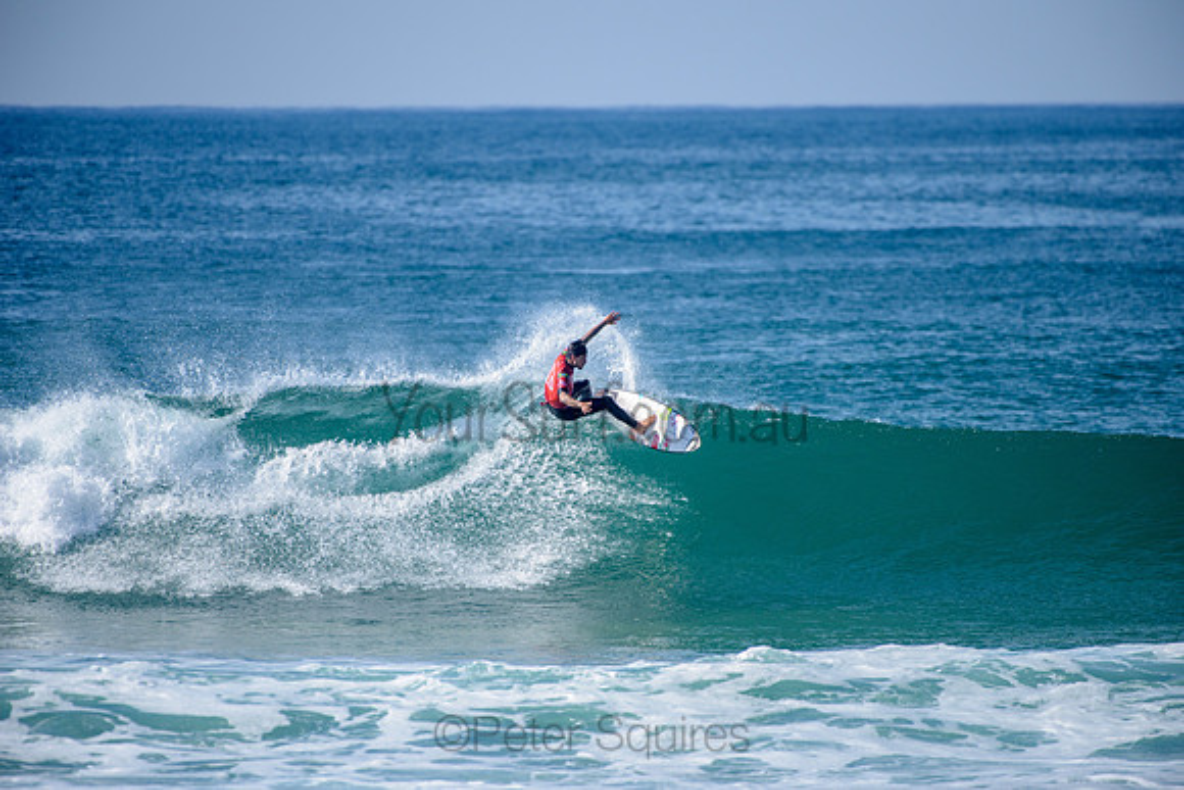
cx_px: 592
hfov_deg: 4.1
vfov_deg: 2.8
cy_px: 395
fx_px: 16448
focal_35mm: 500
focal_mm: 500
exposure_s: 1/2000
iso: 160
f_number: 5.6
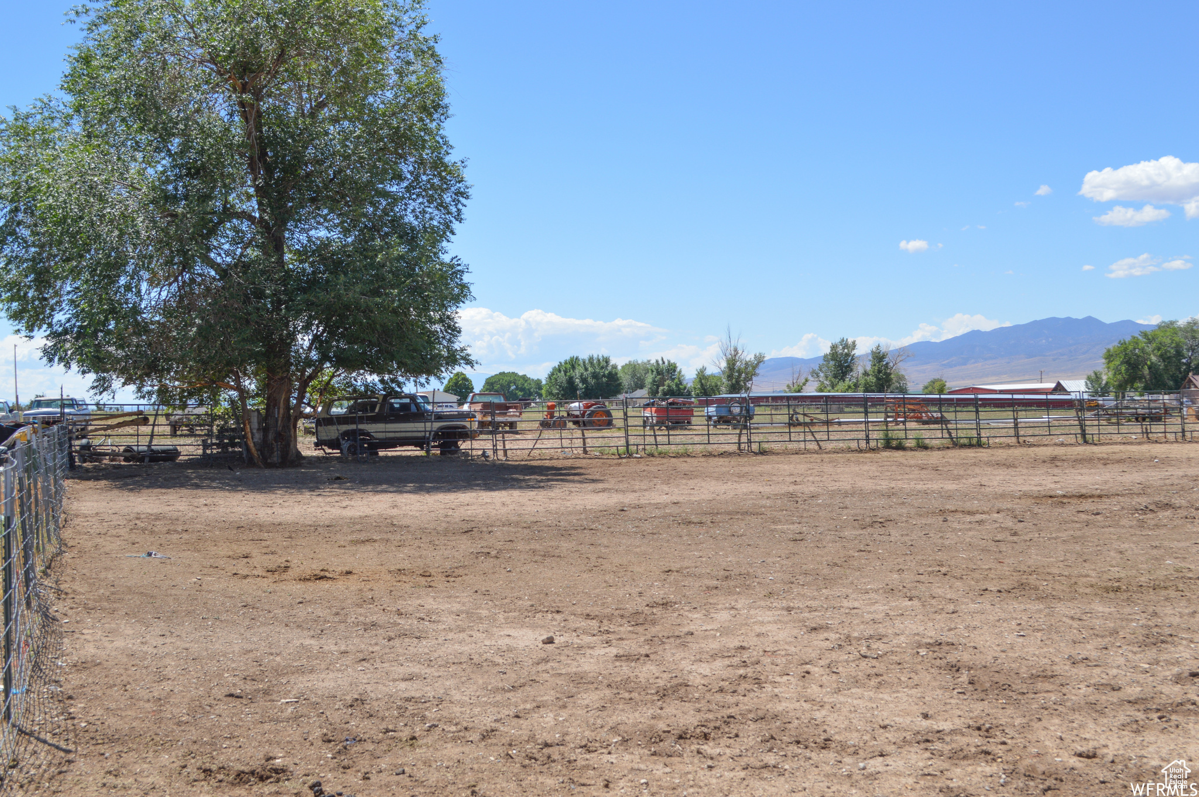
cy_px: 398
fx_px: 1448
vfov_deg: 30.8
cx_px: 600
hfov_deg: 45.0
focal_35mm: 44
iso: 100
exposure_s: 1/200
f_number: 7.1
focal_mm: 29
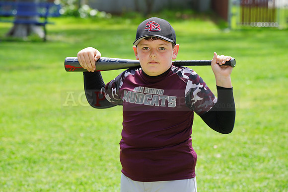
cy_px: 96
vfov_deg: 6.9
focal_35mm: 200
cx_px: 144
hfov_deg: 10.3
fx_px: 1599
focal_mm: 200
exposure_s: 1/160
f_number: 8
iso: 200
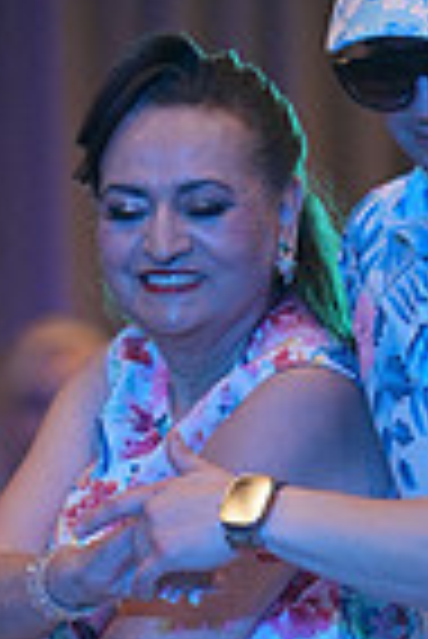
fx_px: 10869
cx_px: 151
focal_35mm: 611
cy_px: 940
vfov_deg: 3.4
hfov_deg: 2.3
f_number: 2
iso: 2000
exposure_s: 1/400
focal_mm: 150
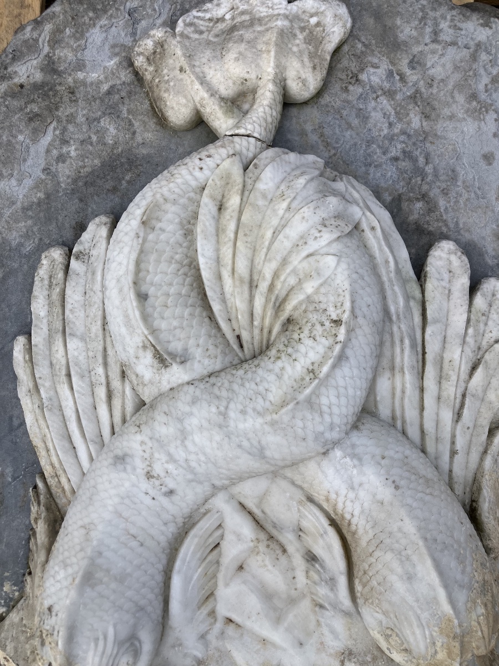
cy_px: 333
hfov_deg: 49.7
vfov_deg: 63.4
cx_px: 250
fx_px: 538
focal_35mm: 28
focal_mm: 3.99
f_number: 1.8
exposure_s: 1/2857
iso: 32
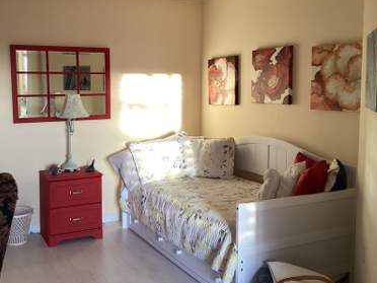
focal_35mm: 40
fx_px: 436
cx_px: 146
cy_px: 124
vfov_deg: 35.9
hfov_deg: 46.5
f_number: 2.4
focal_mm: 3.3
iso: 160
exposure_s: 1/60
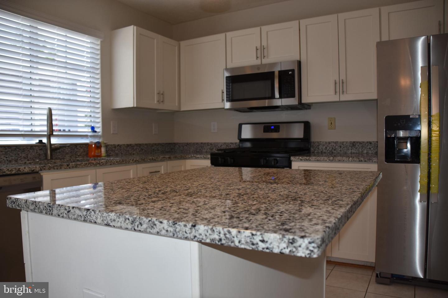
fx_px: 336
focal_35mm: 27
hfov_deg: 67.4
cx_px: 224
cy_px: 149
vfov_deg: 47.9
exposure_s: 1/250
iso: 180
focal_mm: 18
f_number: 3.5
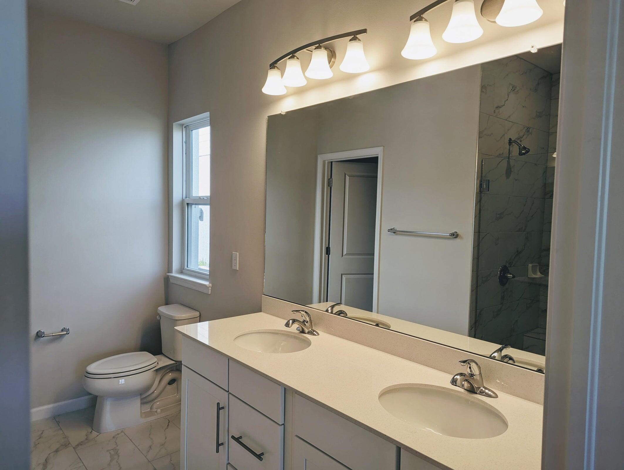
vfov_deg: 56.9
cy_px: 235
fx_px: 433
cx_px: 312
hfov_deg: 71.5
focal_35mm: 24
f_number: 1.85
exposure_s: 1/120
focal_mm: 6.81
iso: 36
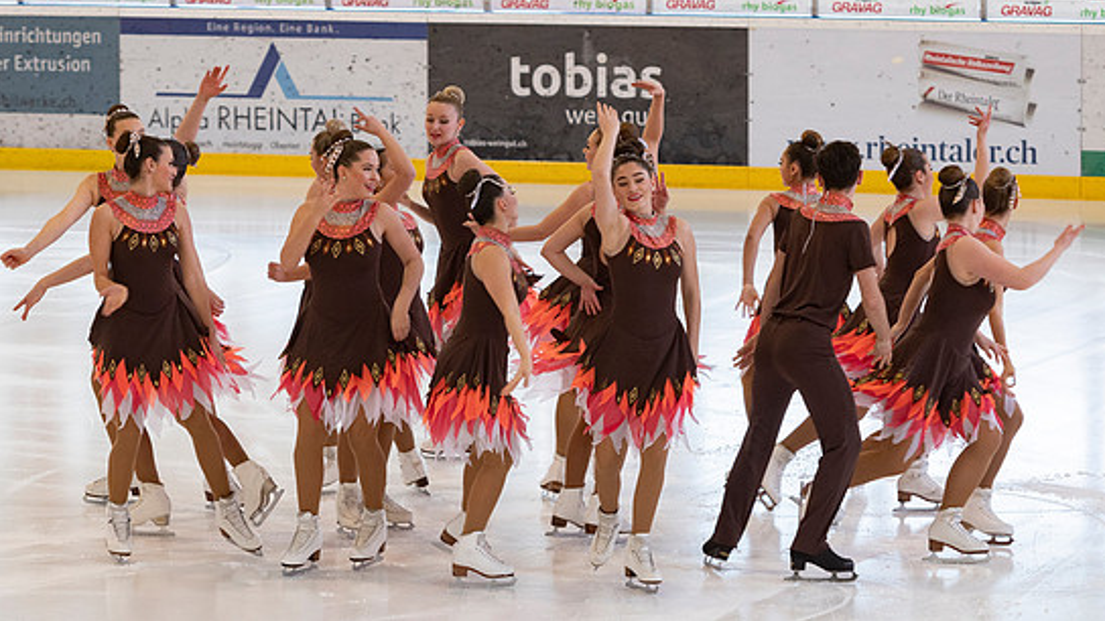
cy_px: 345
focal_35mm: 212
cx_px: 540
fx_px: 6212
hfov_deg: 10.2
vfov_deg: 5.7
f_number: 4
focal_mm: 112
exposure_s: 1/320
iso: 640
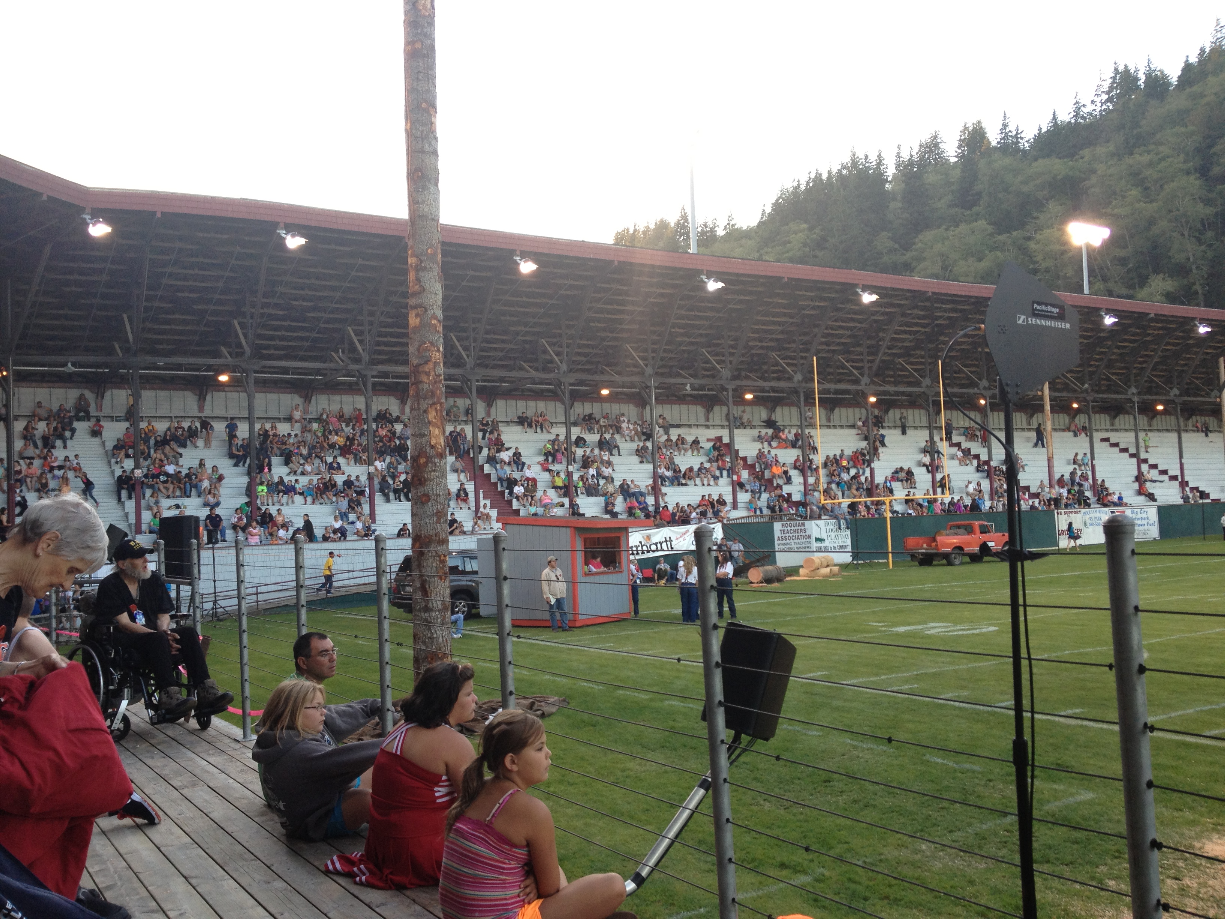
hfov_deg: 52.6
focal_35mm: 35
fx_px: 1239
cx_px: 612
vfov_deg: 40.7
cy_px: 460
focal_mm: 4.28
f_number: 2.4
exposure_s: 1/60
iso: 50
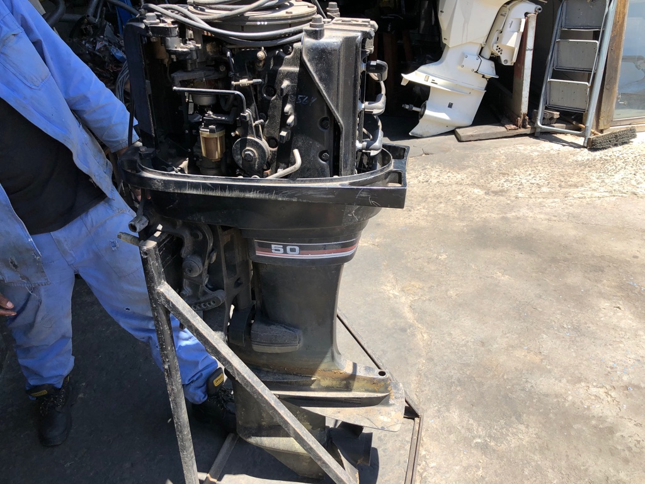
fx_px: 522
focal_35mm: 28
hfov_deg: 63.4
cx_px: 322
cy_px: 242
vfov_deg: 49.7
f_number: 1.8
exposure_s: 1/552
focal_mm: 4
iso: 20
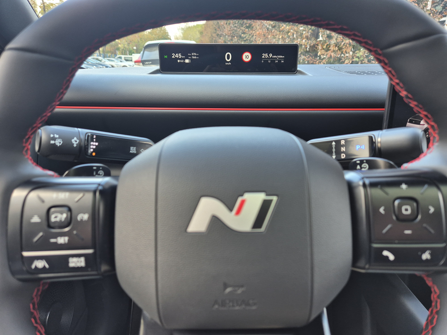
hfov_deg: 73.9
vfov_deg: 58.9
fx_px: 297
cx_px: 224
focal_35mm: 23
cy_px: 168
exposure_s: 1/90
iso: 100
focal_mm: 5.4
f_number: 1.8
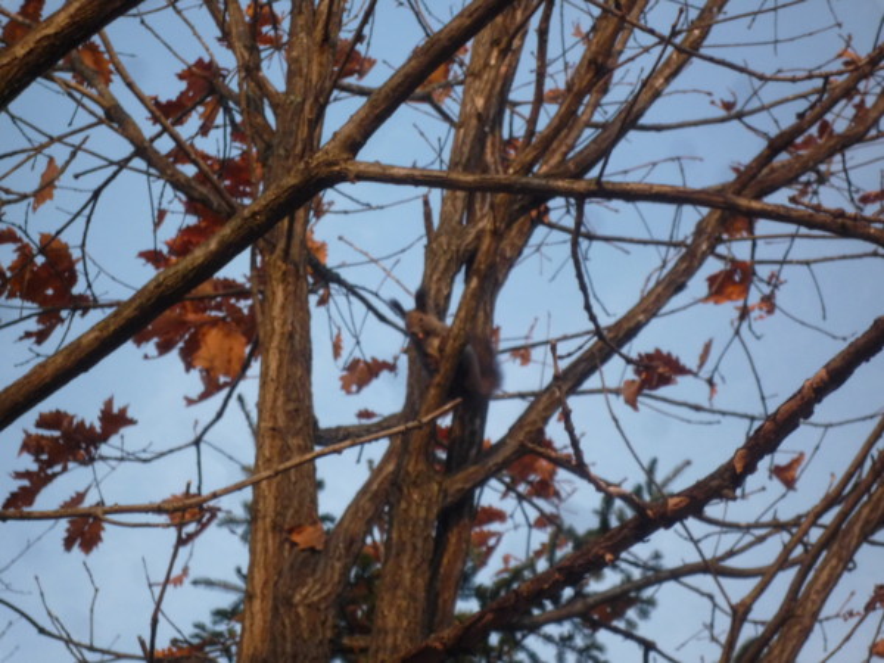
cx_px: 442
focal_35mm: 125
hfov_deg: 15.8
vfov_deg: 11.9
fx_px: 3192
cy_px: 332
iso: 250
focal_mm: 22
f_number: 5.9
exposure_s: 1/125
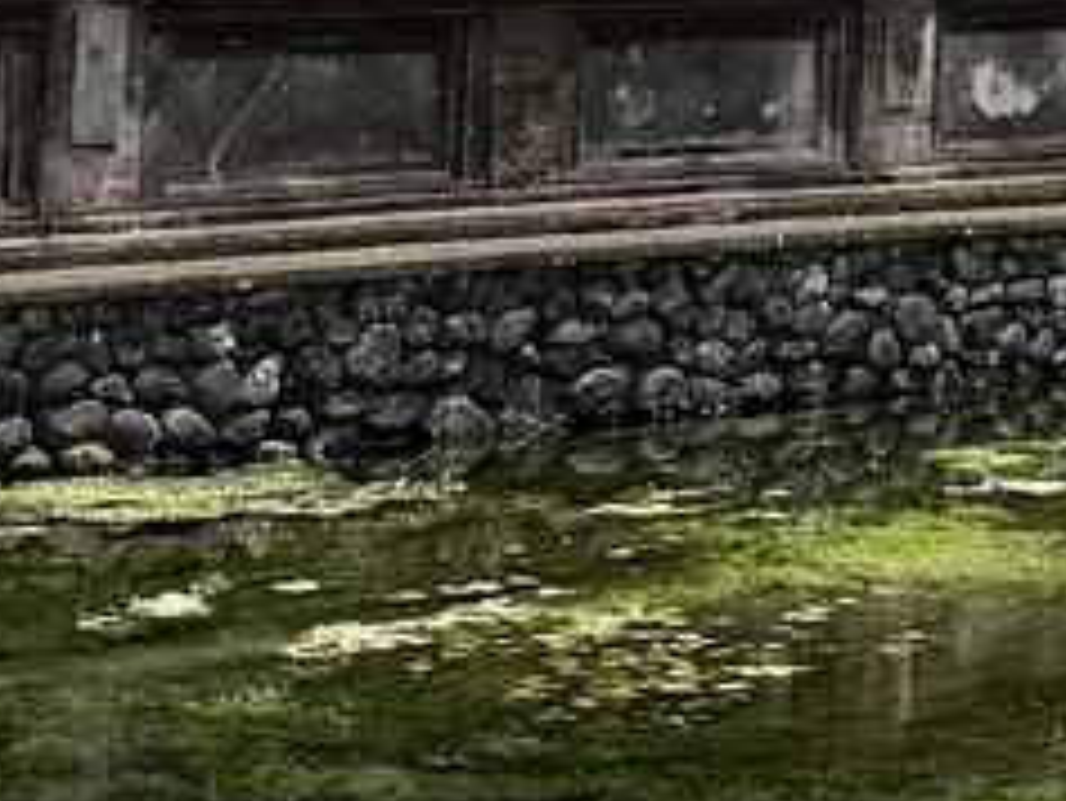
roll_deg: -1.6
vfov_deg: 8.8
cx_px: 1439
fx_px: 4991
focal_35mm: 162
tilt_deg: +5.1
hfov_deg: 11.8
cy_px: -558
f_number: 1.78
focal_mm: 6.76
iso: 80
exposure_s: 1/5319
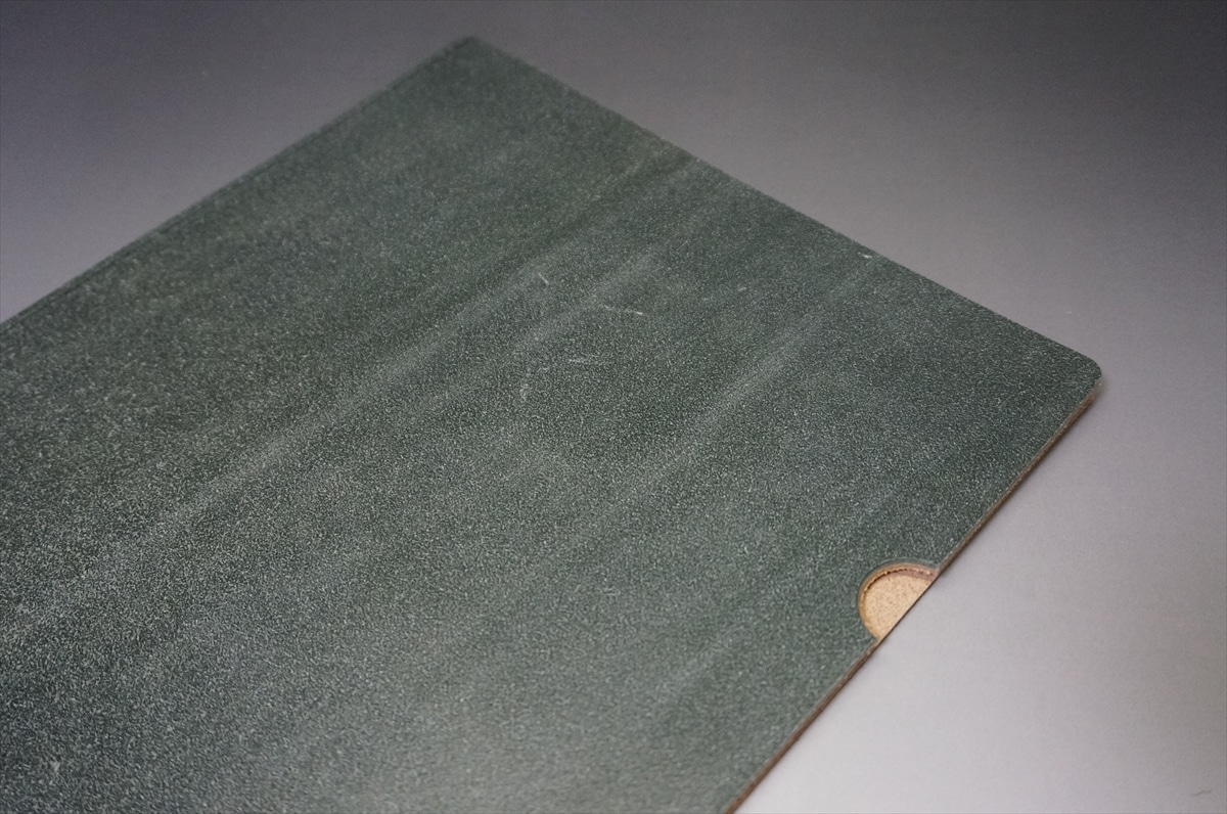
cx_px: 614
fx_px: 1072
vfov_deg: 41.6
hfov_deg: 59.6
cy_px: 407
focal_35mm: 32
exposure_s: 1/160
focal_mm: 21
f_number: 4
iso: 2000
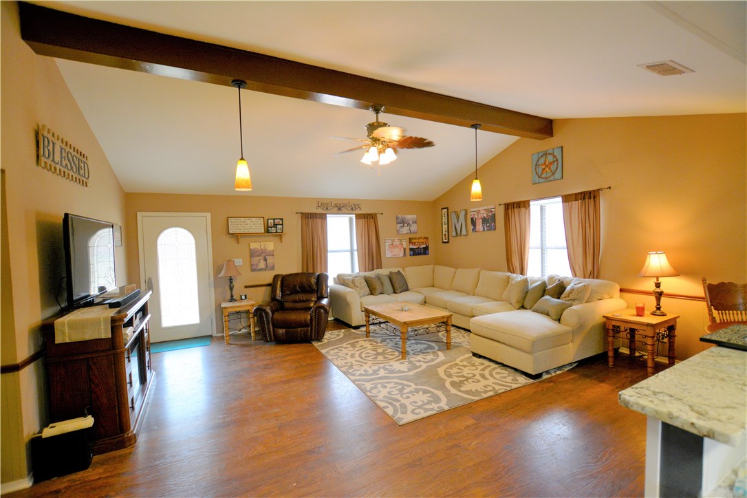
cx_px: 374
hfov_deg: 100.4
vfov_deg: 77.3
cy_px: 249
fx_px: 311
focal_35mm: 15
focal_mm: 10
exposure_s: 1/60
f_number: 4
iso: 500
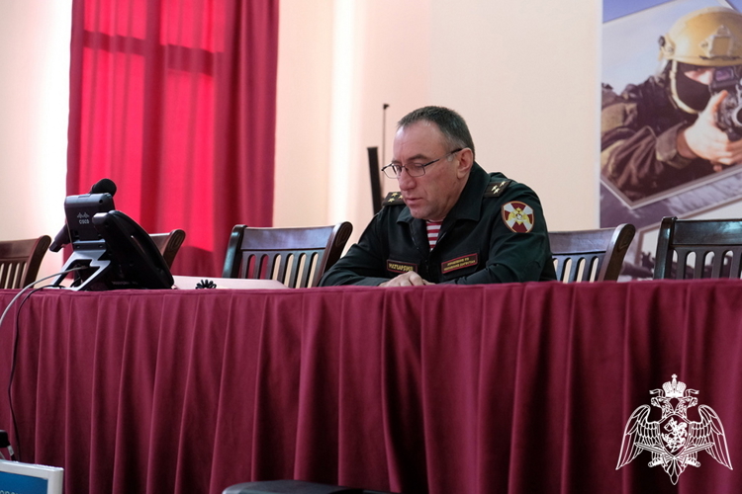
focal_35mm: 83
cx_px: 371
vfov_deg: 16.5
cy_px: 247
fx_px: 1711
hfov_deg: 24.5
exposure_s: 1/150
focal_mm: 55
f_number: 4
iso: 2500
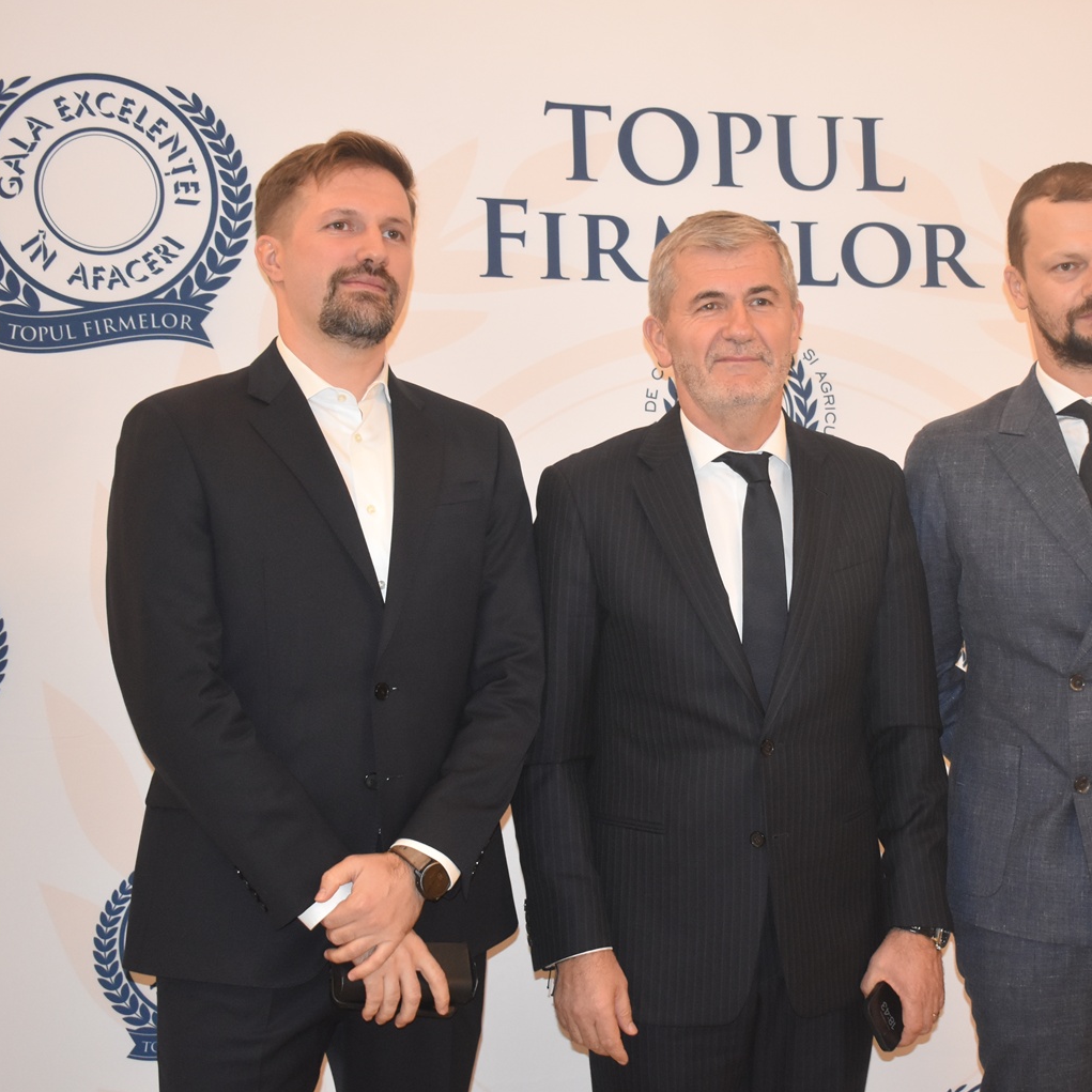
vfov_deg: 30.7
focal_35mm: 56
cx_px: 784
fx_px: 1986
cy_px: 545
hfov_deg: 30.4
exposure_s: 1/60
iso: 1600
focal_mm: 29
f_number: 4.2
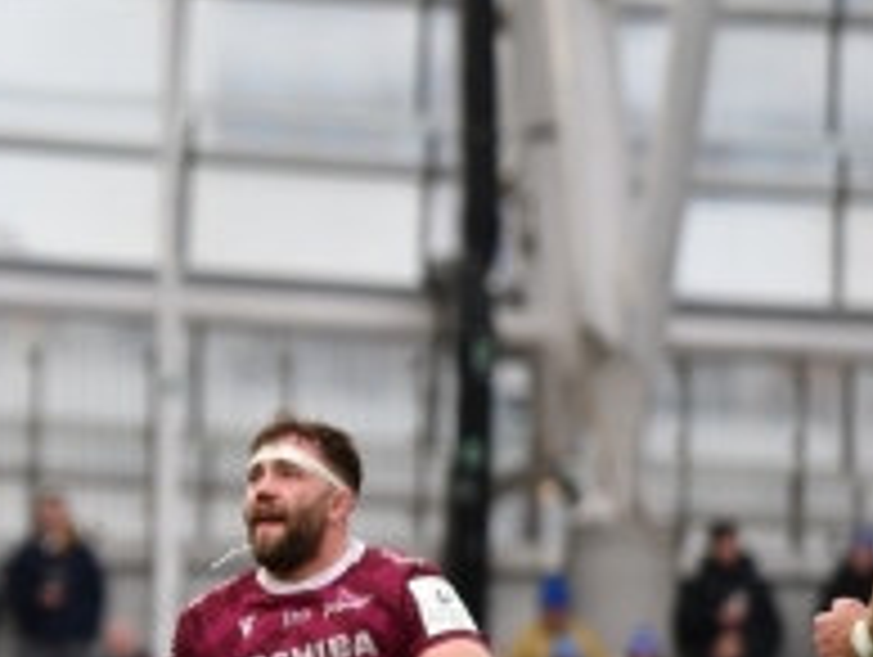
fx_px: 23963
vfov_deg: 1.6
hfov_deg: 2.1
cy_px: 425
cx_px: -711
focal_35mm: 949
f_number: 2.8
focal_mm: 160
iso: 280
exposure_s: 1/1000
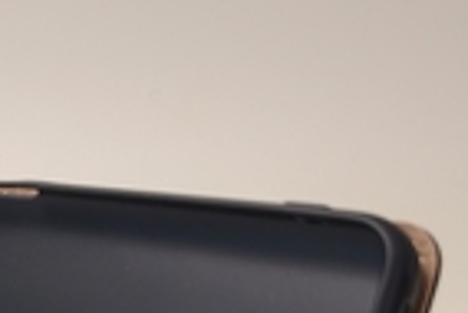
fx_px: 989
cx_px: 69
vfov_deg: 16.6
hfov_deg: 26.0
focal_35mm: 76
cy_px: 451
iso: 80
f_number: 1.8
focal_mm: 5.4
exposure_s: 1/100
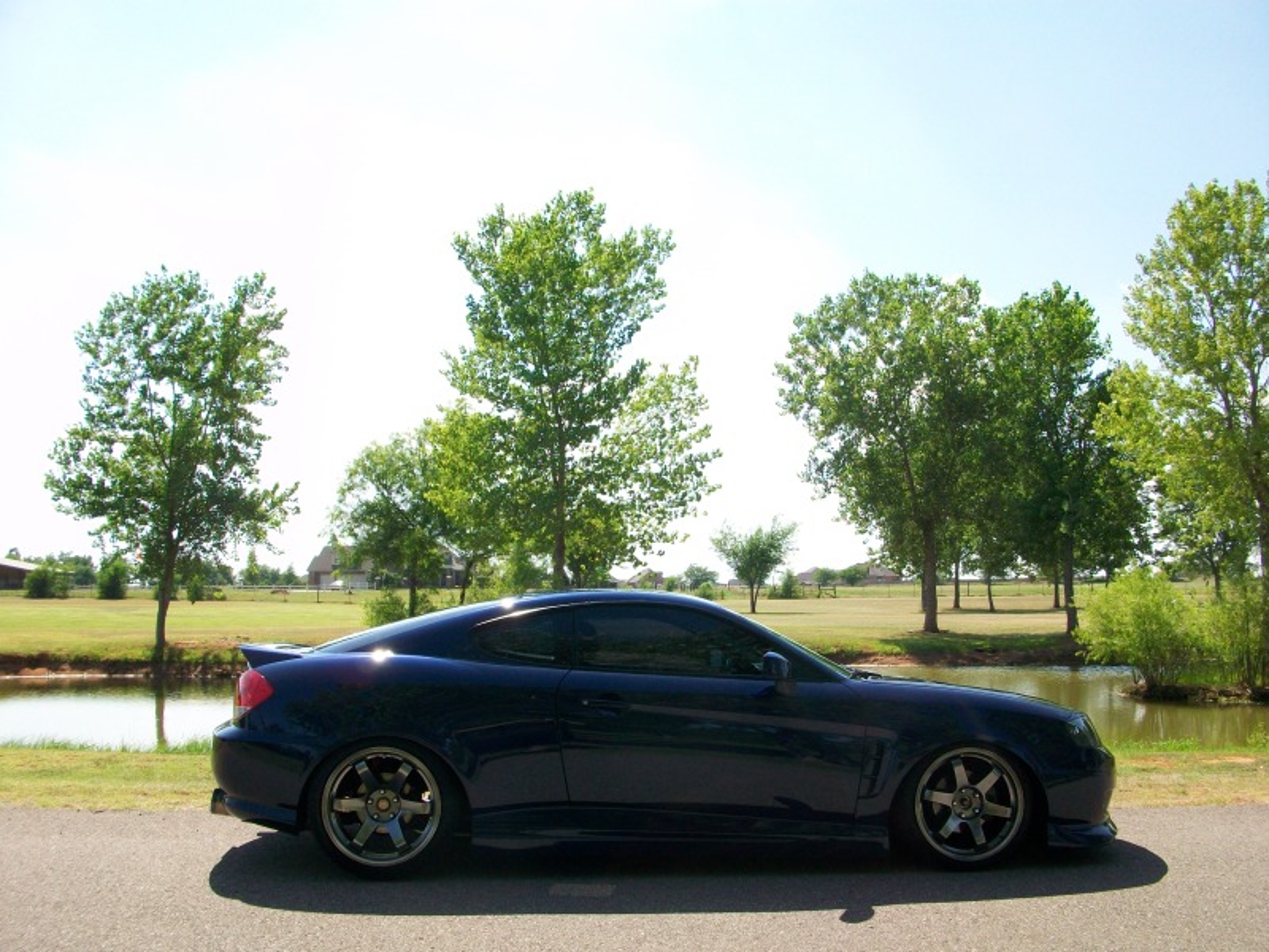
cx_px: 634
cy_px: 476
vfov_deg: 44.2
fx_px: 1173
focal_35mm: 32
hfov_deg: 56.8
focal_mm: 5.7
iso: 64
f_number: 5.5
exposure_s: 1/200
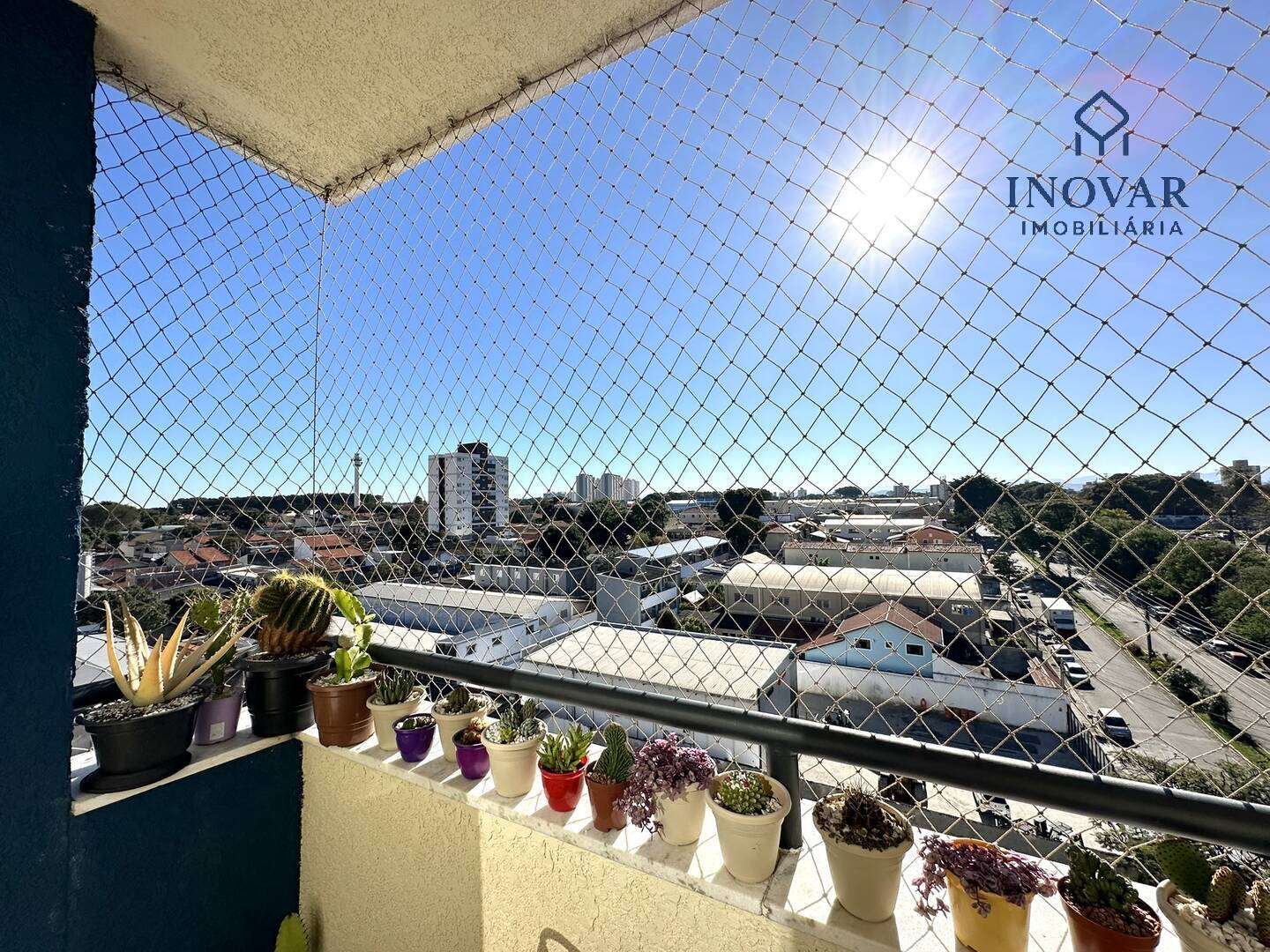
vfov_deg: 85.7
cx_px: 635
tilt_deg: +2.7
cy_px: 476
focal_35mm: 14
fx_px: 514
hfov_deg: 102.1
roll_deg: +0.4
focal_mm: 2.22
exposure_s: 1/2353
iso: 40
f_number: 2.2
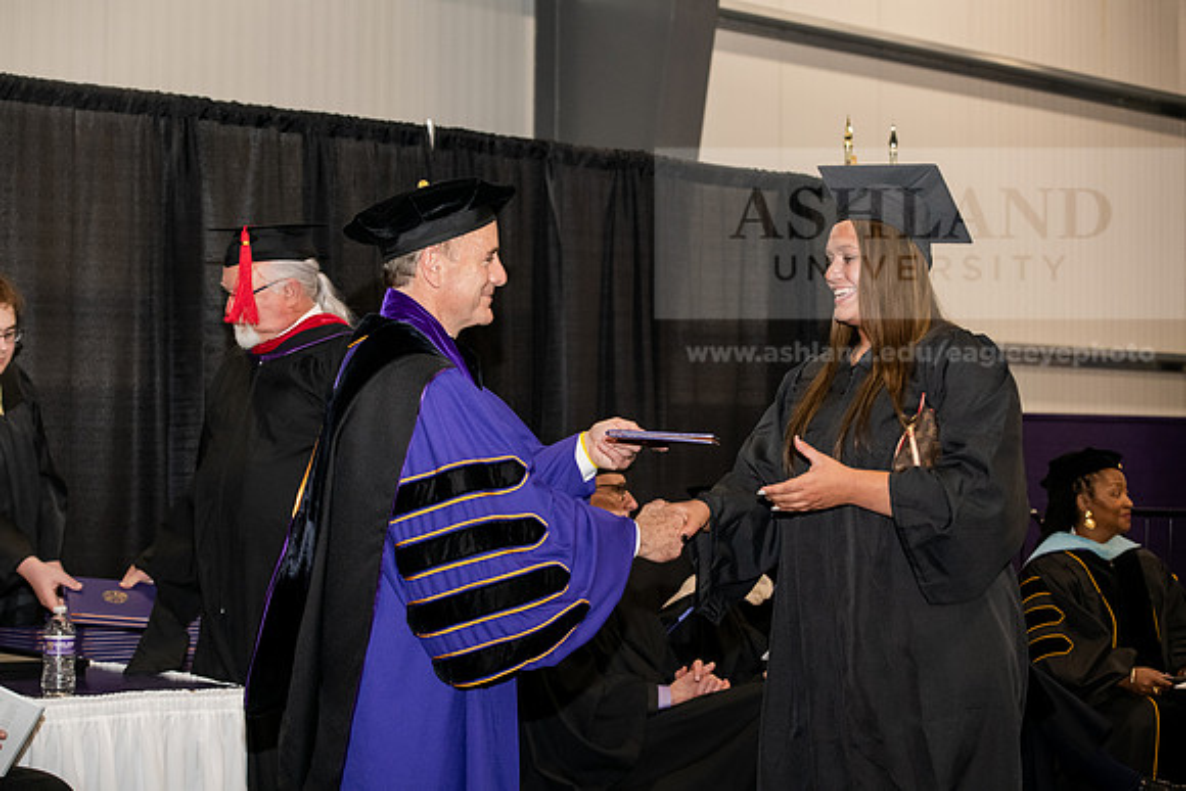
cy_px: 396
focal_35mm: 70
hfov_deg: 28.8
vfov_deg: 19.5
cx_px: 593
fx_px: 2307
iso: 2000
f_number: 5.6
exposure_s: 1/200
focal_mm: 70
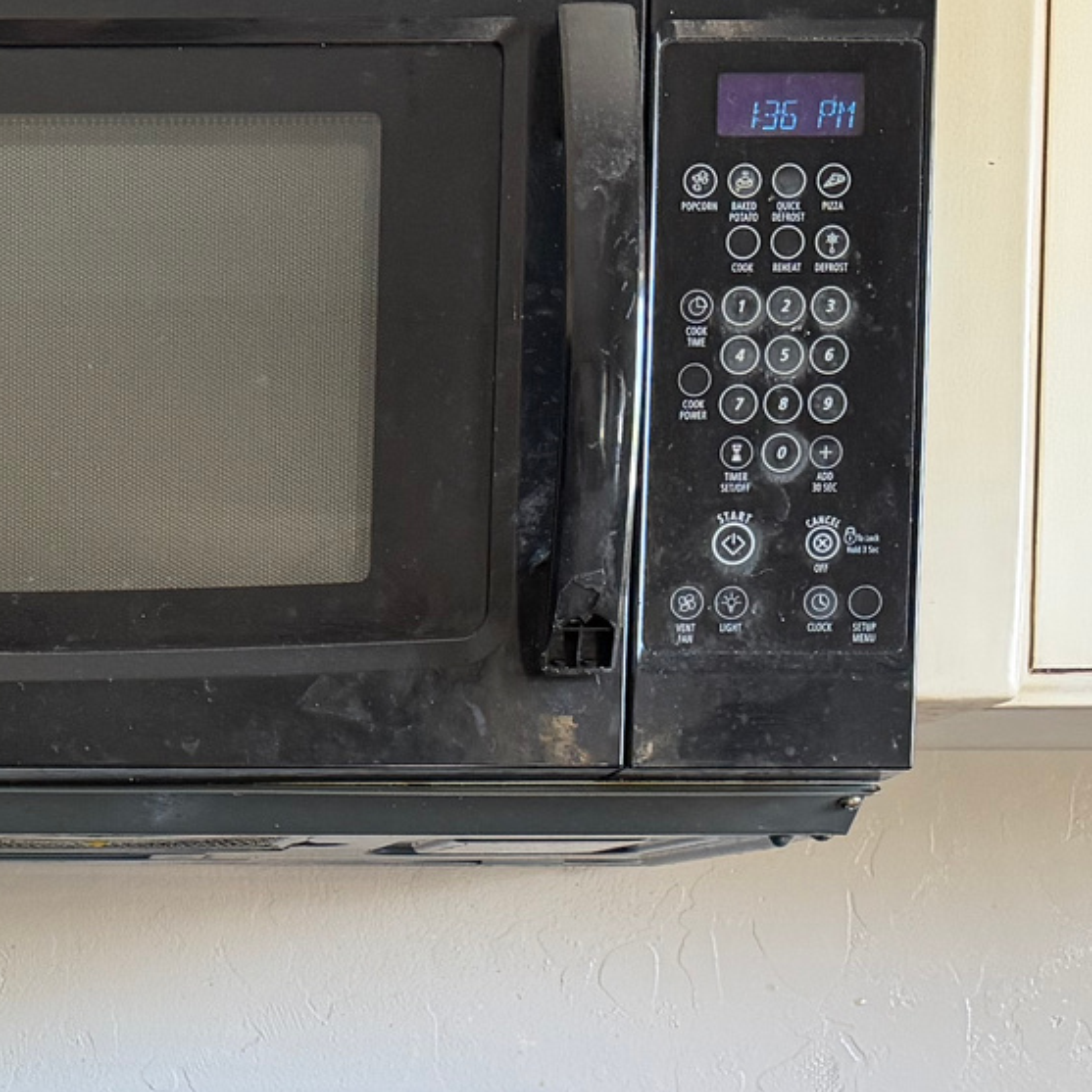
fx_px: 2784
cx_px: -84
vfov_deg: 21.4
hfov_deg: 21.2
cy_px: 1112
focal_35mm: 78
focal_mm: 6.76
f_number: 1.78
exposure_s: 1/60
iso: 320
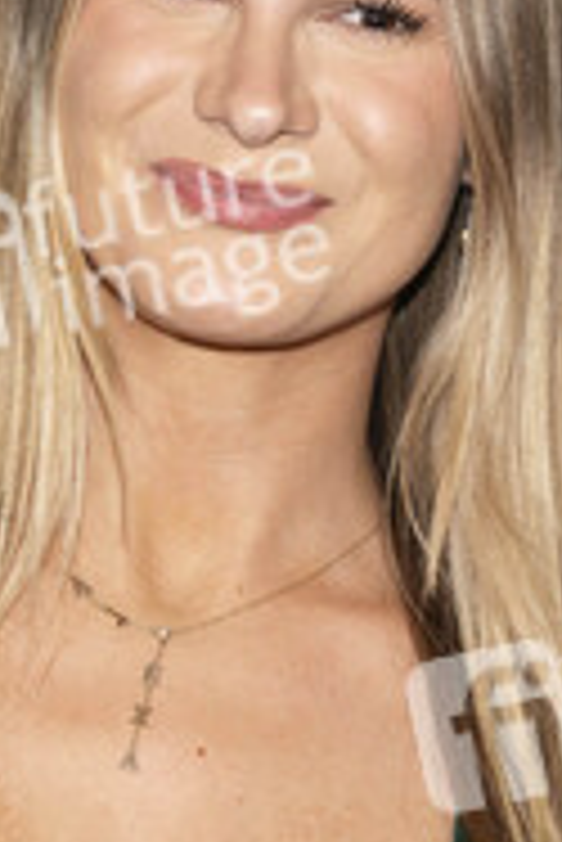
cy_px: 482
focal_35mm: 256
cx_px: 229
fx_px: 5983
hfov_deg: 5.4
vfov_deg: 8.0
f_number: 5.6
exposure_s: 1/200
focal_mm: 120
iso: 800
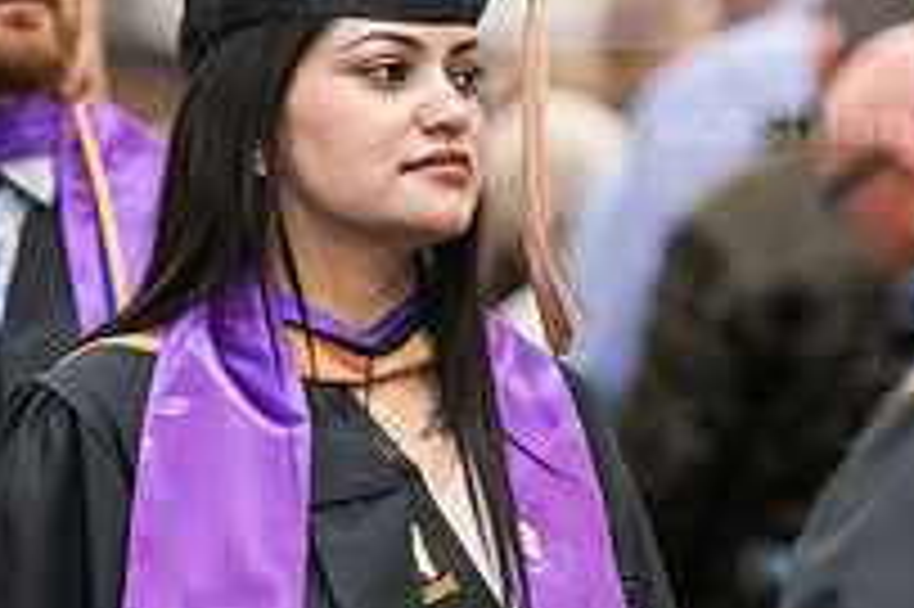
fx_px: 10147
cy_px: 218
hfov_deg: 5.2
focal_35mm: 400
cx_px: 342
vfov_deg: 3.4
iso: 2500
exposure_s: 1/200
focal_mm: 140
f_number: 3.2
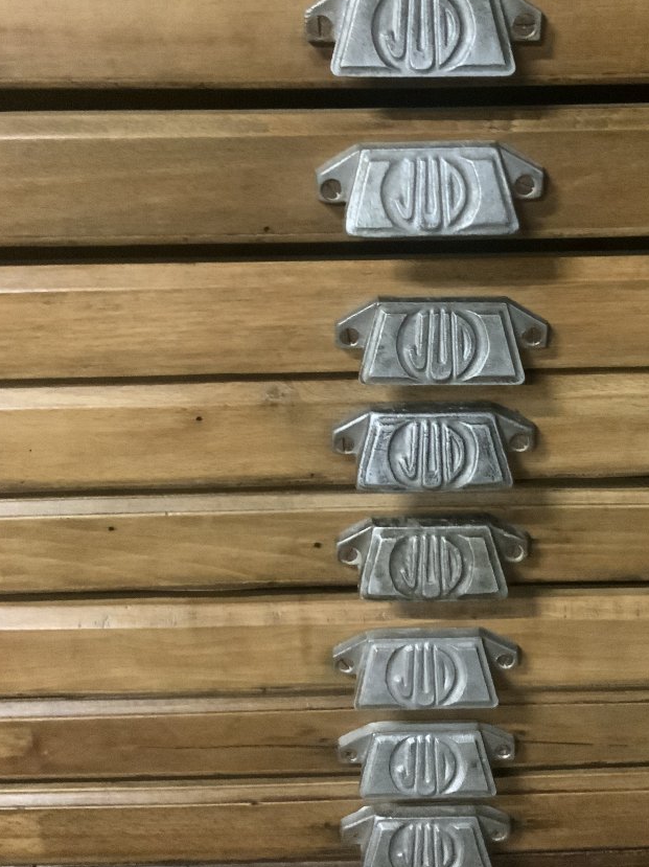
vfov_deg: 44.6
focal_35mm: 42
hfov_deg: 34.2
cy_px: 343
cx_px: 393
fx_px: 1051
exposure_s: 1/20
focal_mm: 3
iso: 500
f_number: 1.8
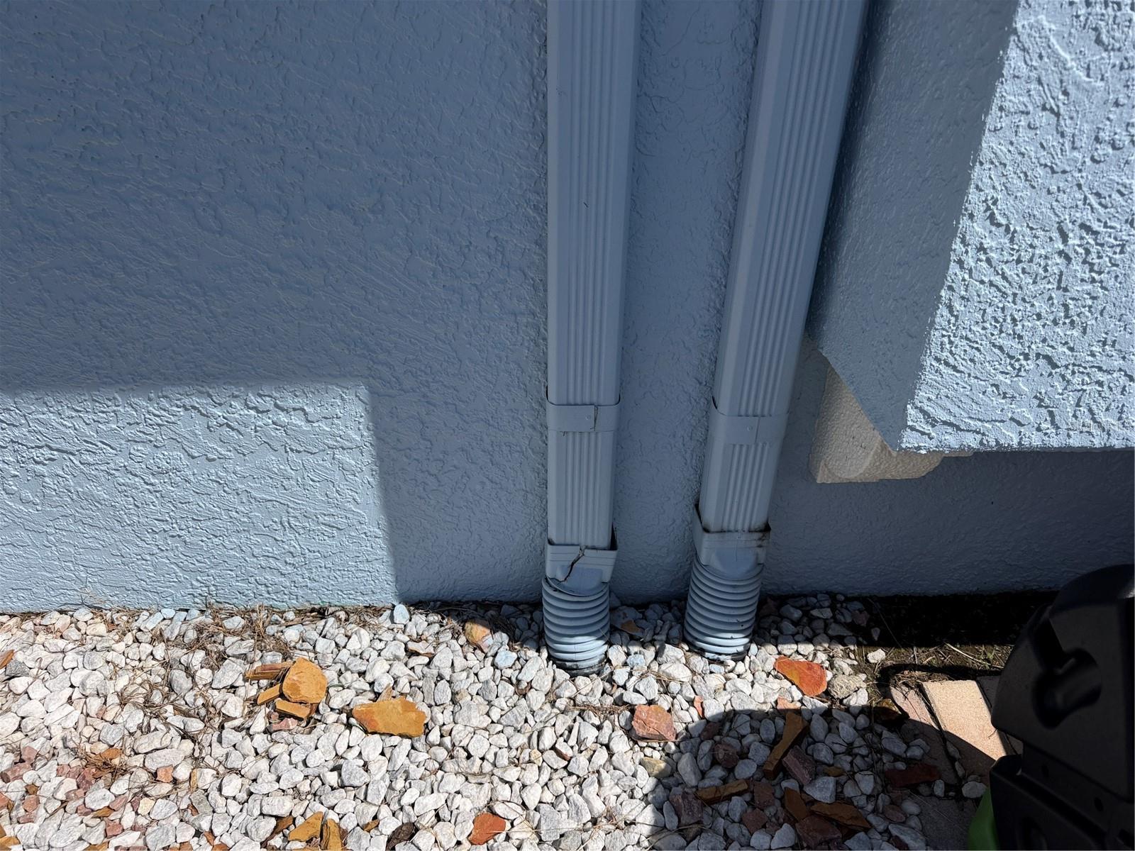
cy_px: 426
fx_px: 787
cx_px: 568
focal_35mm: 24
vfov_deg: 56.8
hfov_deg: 71.6
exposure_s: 1/7353
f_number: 1.78
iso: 80
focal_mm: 6.76
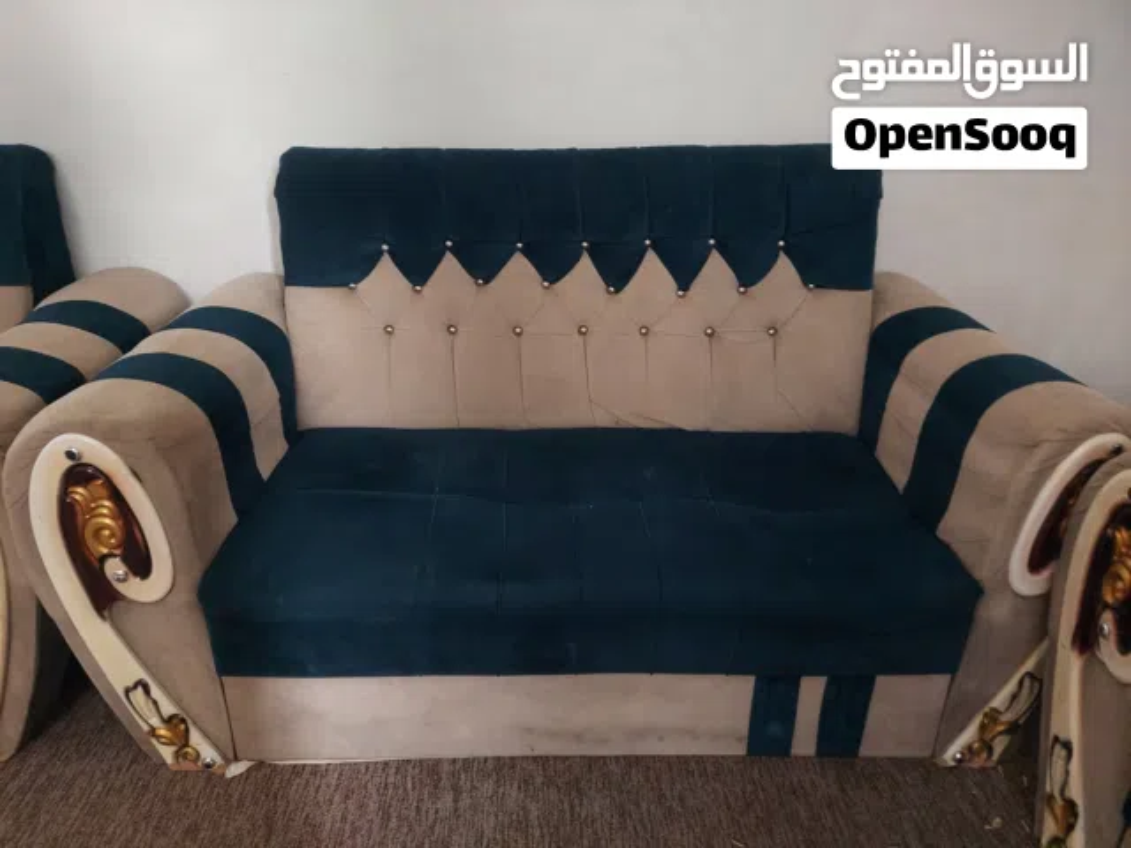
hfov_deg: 71.6
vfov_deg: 56.8
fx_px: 784
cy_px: 424
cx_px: 566
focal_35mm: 24
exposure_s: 1/20
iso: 640
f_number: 1.8
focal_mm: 5.23
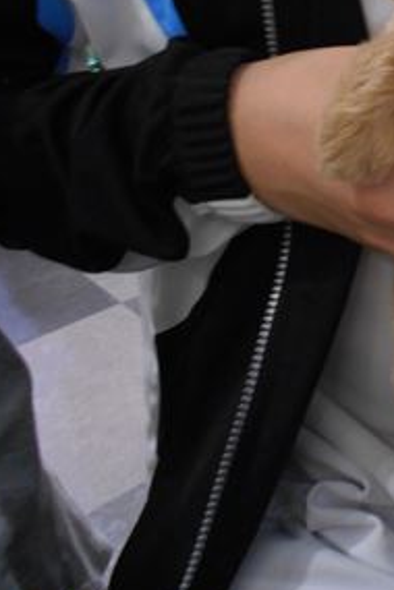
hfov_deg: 20.8
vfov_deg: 34.4
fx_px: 936
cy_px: 157
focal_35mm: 57
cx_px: 564
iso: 320
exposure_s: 1/30
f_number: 3.2
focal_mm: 4.6
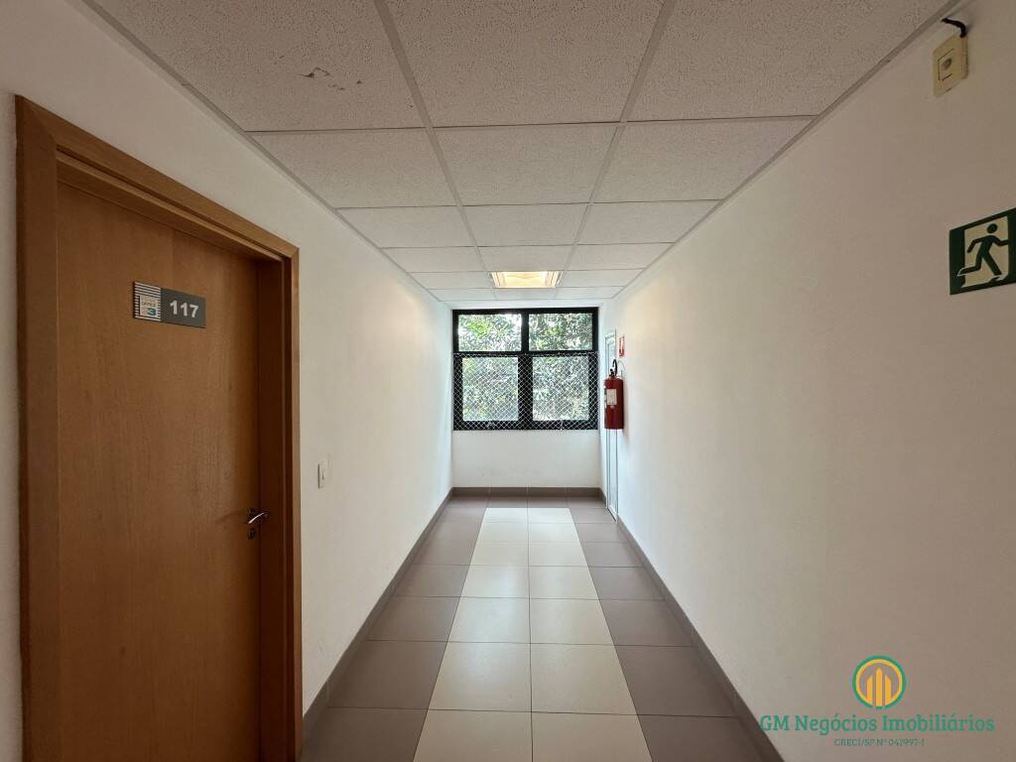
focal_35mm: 14
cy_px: 381
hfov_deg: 102.1
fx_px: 411
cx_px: 508
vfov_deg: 85.7
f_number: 2.2
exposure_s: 1/99
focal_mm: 2.22
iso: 64
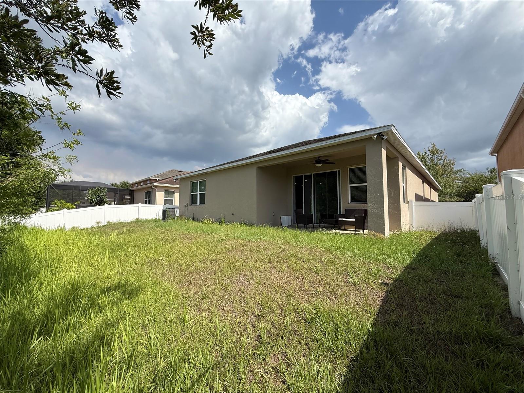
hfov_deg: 102.1
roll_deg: +0.1
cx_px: 262
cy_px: 196
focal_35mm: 14
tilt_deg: +5.5
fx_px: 212
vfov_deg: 85.7
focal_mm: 2.22
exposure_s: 1/2024
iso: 50
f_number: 2.2
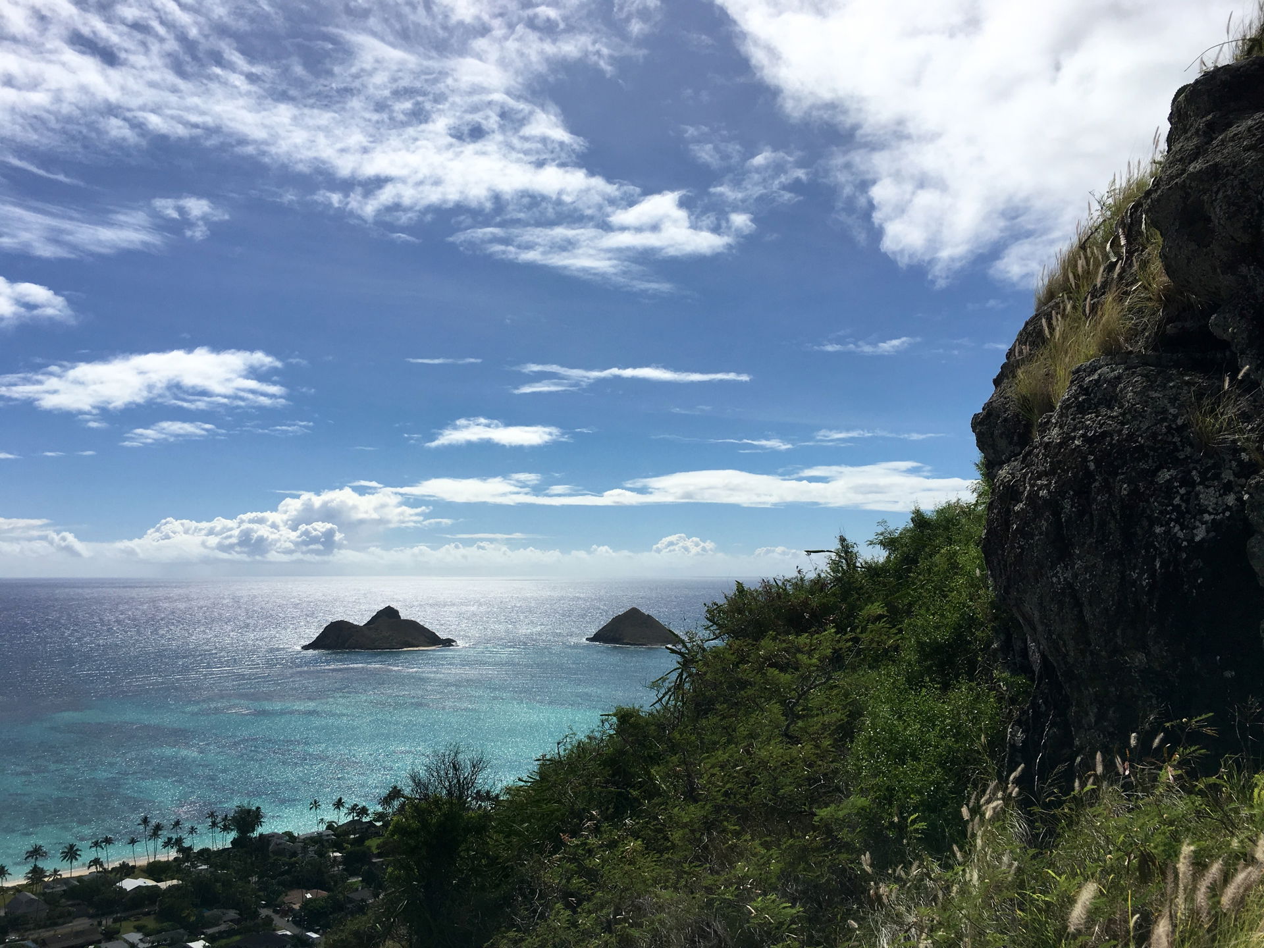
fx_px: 1059
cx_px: 632
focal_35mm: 29
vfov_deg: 48.2
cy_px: 474
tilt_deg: +4.6
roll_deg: +0.1
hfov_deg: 61.7
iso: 25
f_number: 2.2
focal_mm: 4.15
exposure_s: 1/4808
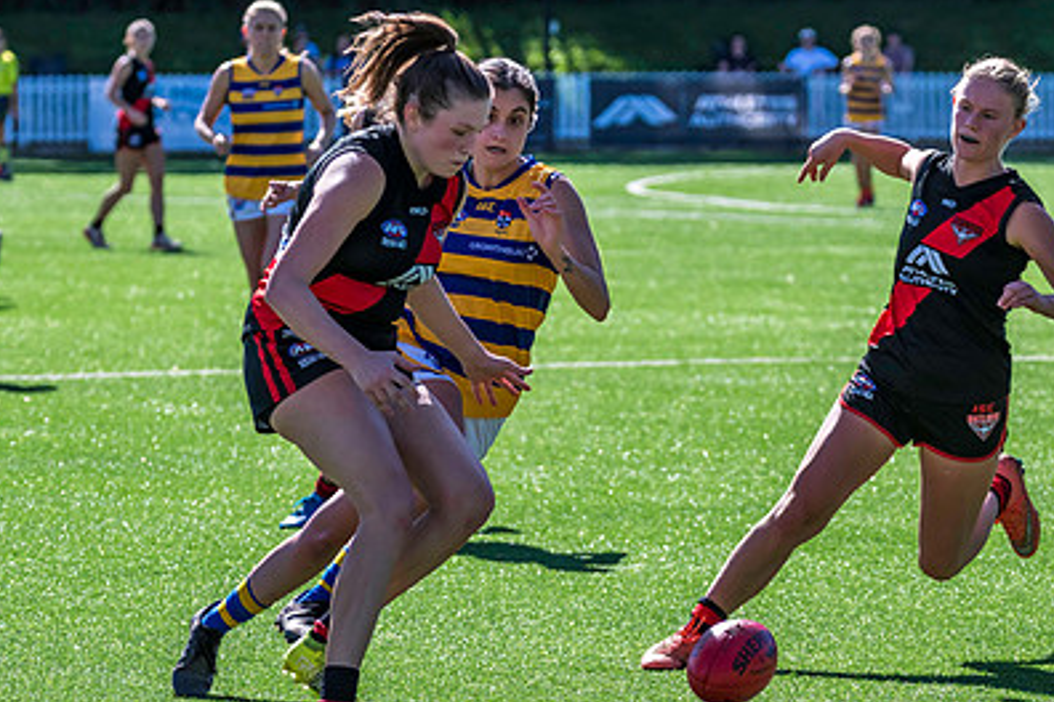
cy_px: 435
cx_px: 613
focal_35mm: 311
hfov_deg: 6.6
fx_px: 9105
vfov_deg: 4.4
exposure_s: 1/2000
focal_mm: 195
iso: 800
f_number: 6.3
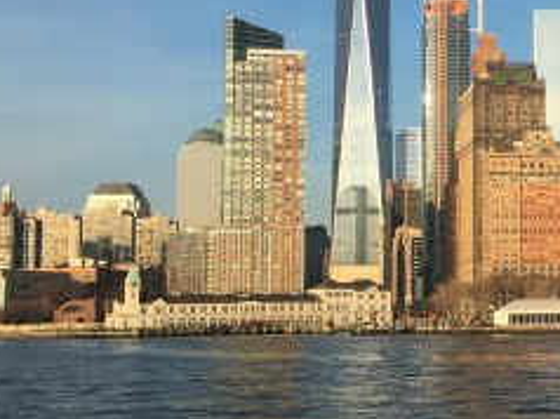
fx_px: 1261
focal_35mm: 78
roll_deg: +1.6
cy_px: 198
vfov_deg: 18.9
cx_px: 621
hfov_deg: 23.5
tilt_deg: +5.3
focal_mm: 4.15
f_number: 2.2
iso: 25
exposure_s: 1/1374
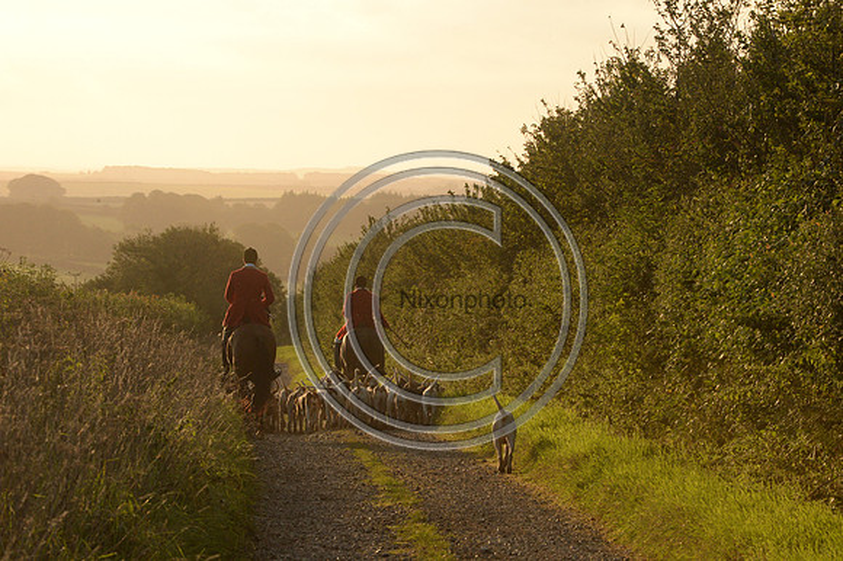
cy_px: 280
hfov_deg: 10.3
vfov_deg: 6.9
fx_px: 4680
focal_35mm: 200
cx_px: 422
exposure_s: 1/1000
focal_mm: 200
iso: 2500
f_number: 14
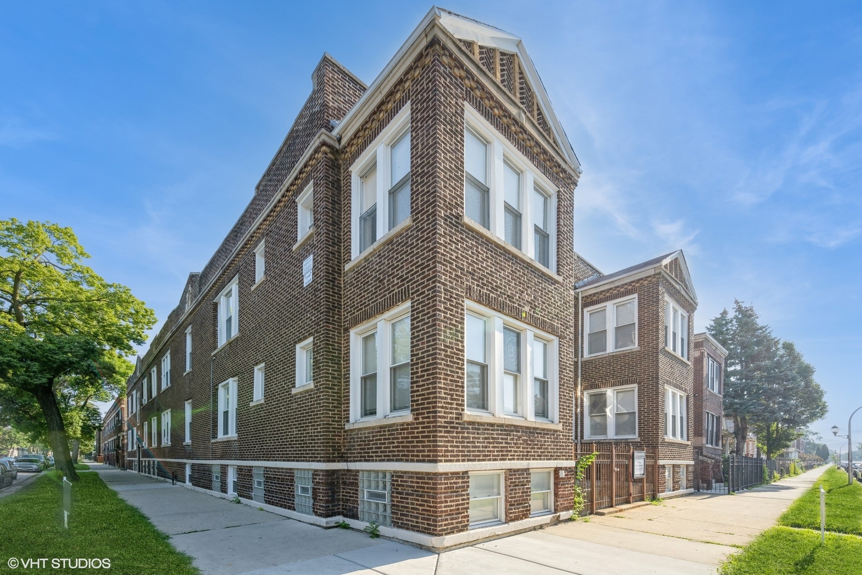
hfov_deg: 104.3
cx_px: 431
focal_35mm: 14
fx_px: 335
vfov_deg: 81.2
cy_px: 288
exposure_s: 1/160
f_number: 8
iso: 200
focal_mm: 14
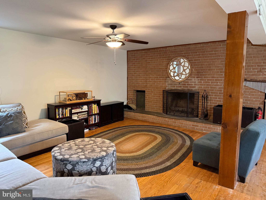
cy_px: 100
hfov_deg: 71.6
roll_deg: -0.6
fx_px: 184
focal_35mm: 24
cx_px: 133
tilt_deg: -6.6
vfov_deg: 56.8
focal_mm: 6.76
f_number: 1.78
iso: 640
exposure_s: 1/40
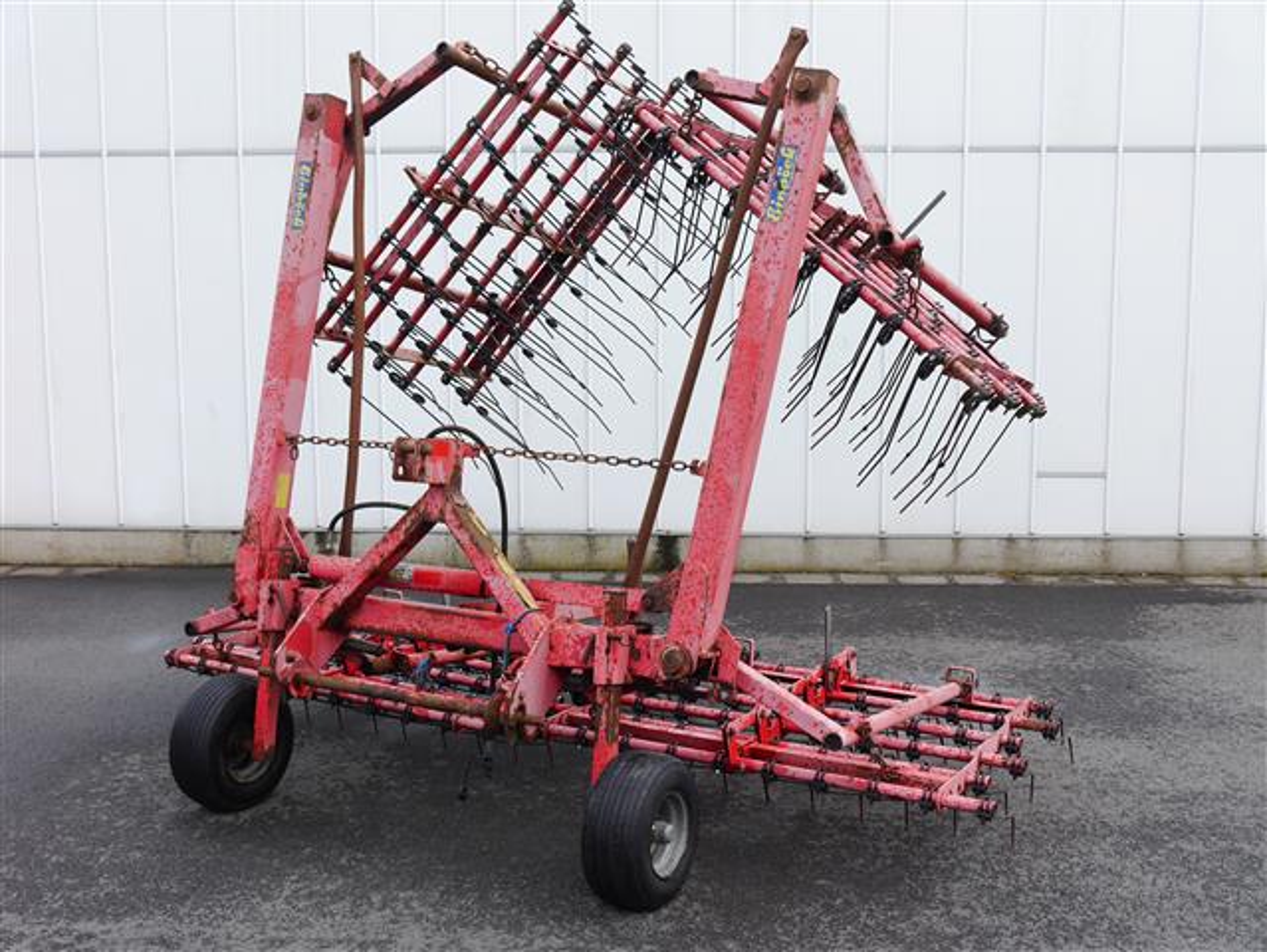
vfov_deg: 32.9
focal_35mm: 44
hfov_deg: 42.9
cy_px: 476
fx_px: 1611
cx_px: 634
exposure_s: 1/250
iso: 160
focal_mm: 22
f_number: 6.3
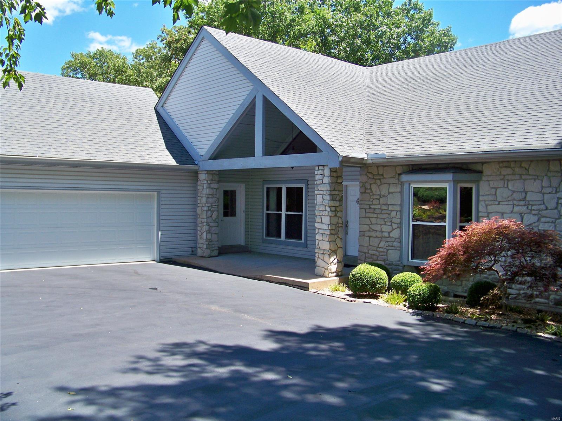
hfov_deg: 55.4
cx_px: 281
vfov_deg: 42.9
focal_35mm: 33
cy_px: 210
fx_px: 536
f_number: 2.8
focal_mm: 5.85
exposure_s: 1/500
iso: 100
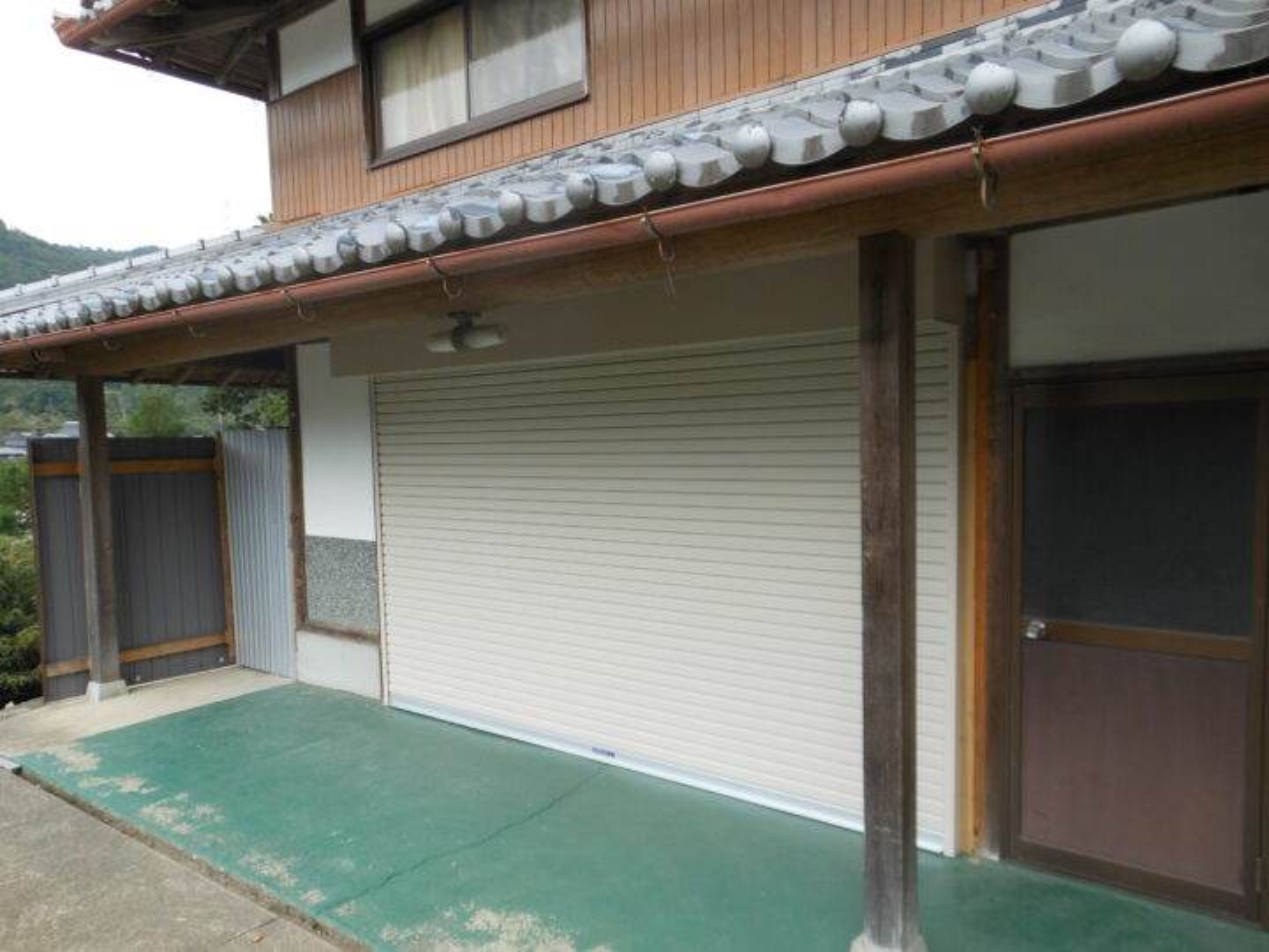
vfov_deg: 54.9
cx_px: 634
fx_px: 916
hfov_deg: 69.4
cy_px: 476
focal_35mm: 25
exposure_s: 1/250
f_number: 3.2
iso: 80
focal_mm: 4.5
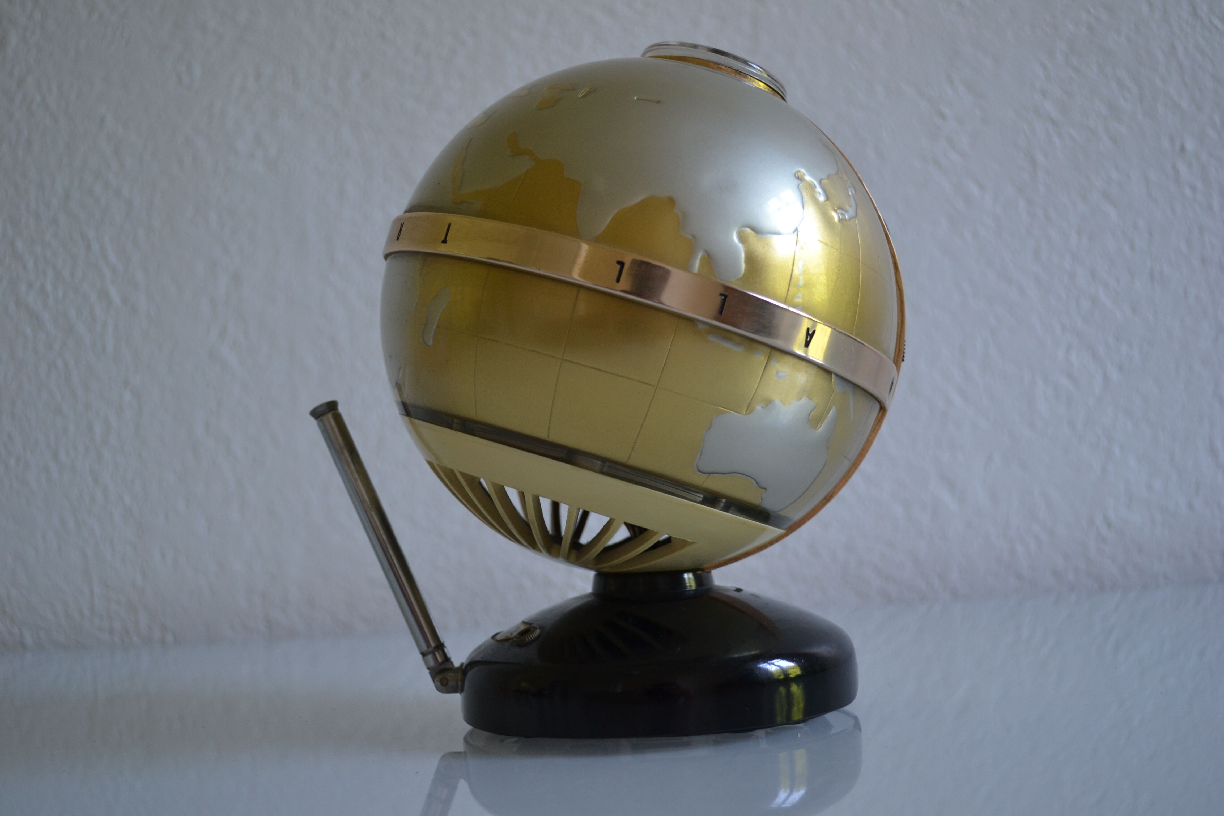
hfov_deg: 49.6
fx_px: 1326
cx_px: 612
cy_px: 408
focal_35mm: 39
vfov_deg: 34.2
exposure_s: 1/60
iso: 400
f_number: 4.2
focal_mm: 26
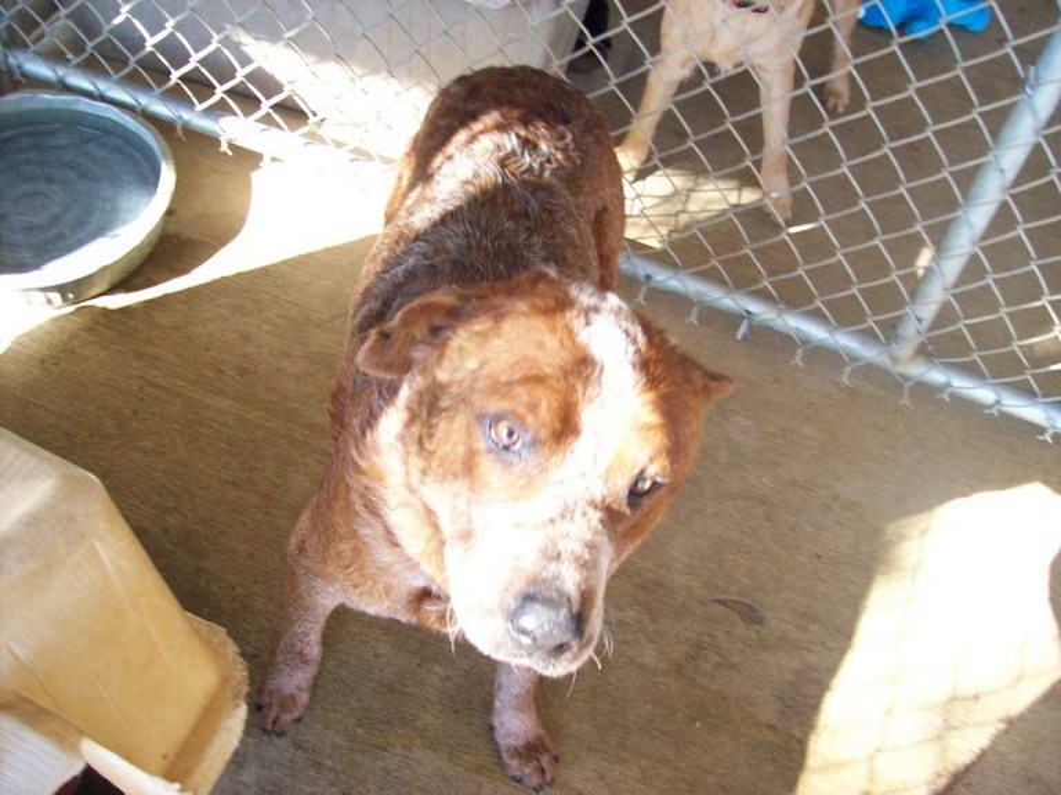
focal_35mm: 36
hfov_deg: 51.4
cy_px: 398
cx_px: 530
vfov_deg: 39.6
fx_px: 1103
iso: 200
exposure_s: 1/96.5
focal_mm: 6
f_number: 2.7
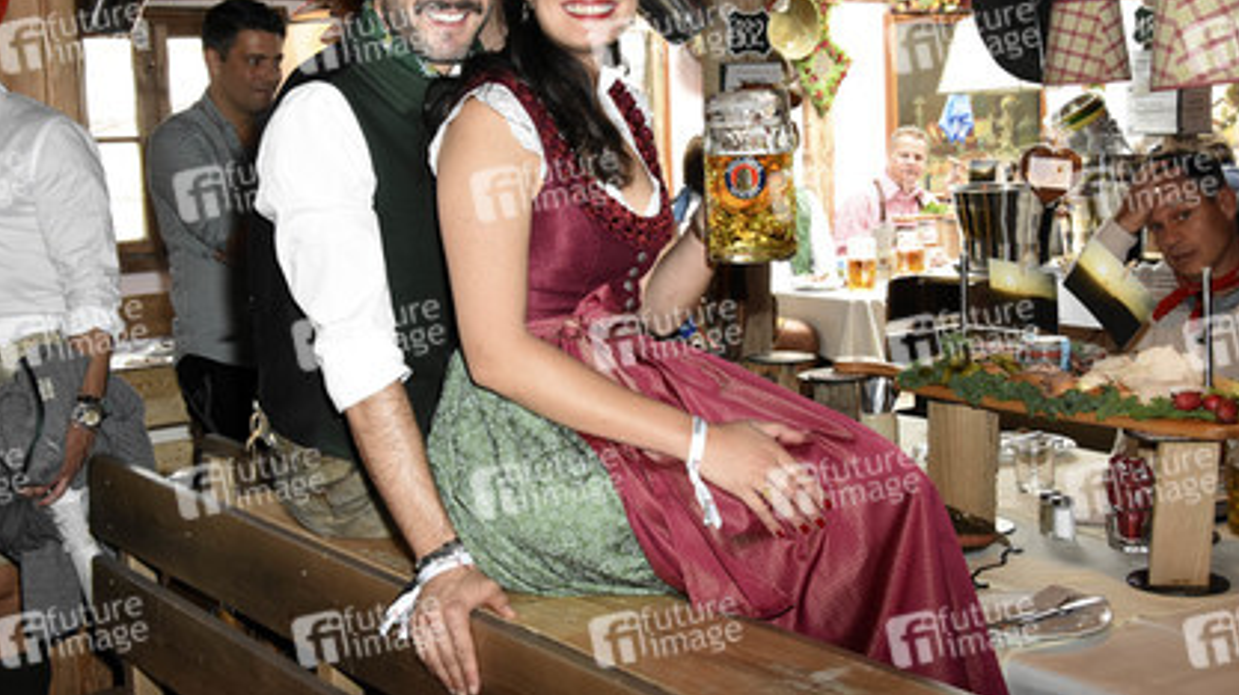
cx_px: 587
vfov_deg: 23.4
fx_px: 1675
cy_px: 261
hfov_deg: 40.6
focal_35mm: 51
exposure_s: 1/160
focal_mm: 30
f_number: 8
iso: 1600
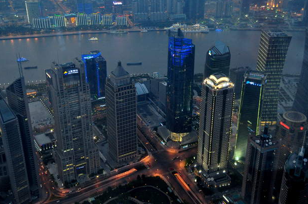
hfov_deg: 43.2
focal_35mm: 46
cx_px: 151
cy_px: 102
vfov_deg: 29.4
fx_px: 389
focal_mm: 29
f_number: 4
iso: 2000
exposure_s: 1/40
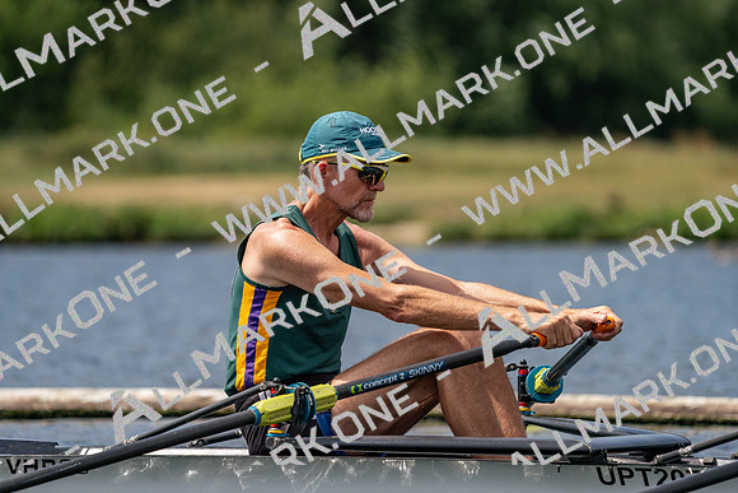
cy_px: 246
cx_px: 369
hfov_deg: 5.4
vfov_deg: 3.6
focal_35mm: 385
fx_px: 7894
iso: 250
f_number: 6.3
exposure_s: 1/1600
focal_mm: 385
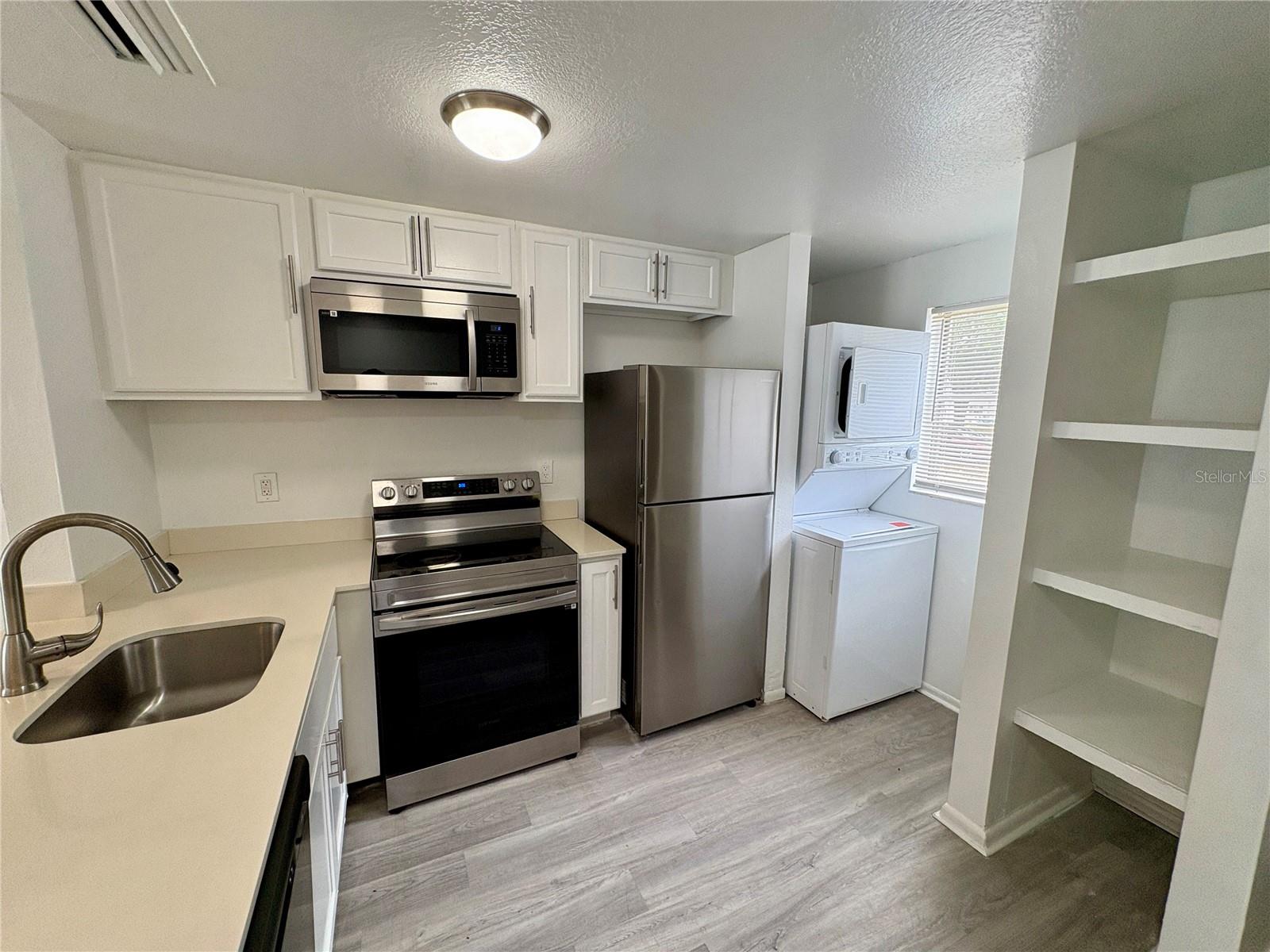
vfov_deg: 85.7
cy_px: 476
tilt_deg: -8.2
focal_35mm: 14
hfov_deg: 102.1
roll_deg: -0.1
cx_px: 635
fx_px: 514
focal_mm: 2.22
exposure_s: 1/120
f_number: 2.2
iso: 125
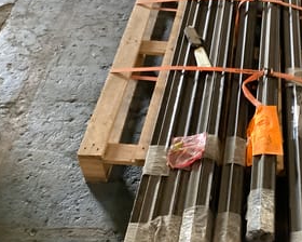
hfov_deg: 33.6
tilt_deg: -44.6
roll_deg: +1.5
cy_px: 127
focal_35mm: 54
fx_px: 483
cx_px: 246
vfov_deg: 28.1
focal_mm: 3.3
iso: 500
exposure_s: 1/25
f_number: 2.4
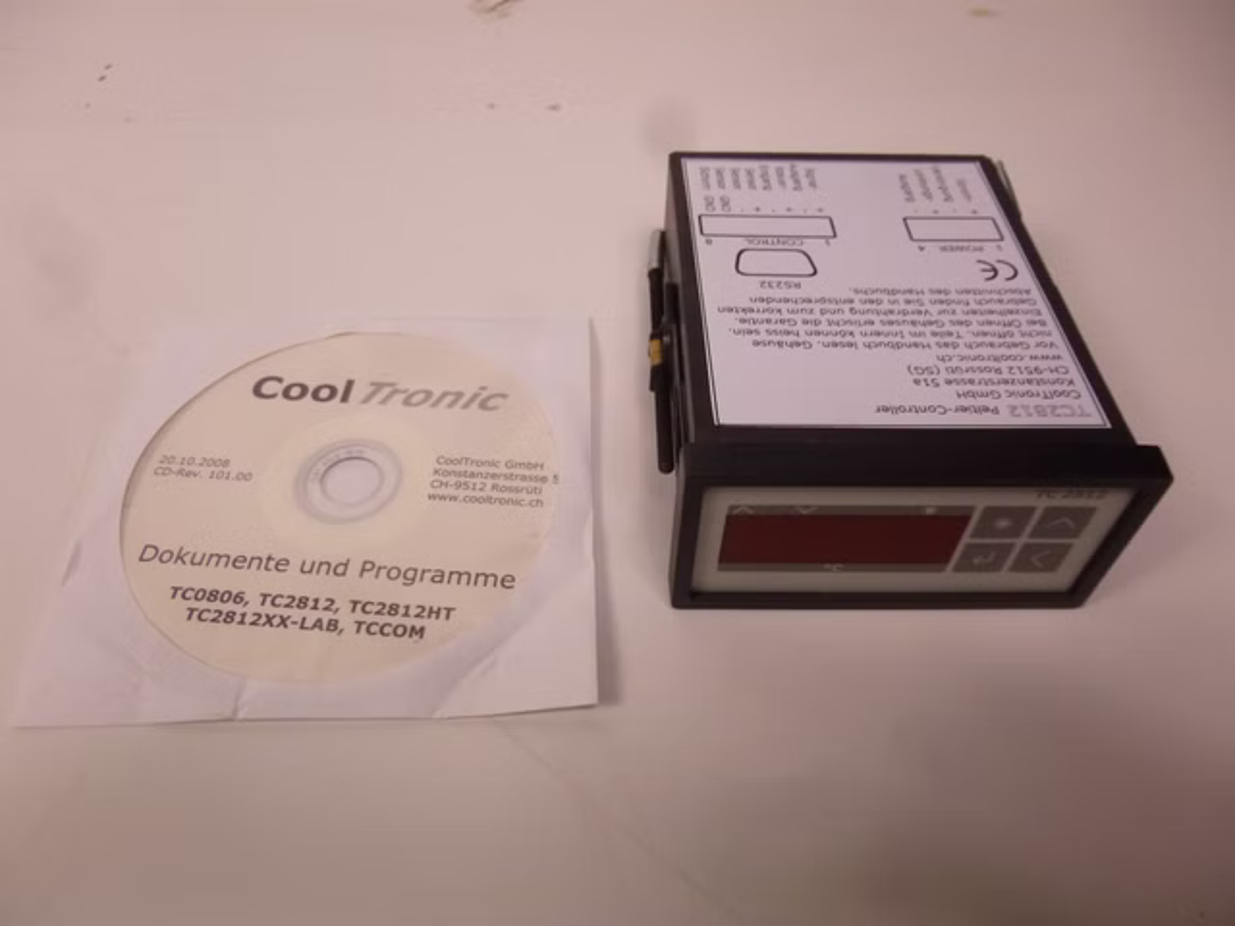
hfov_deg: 69.4
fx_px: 892
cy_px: 463
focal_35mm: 25
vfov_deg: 54.9
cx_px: 618
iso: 160
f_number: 3.1
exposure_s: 1/60
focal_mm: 4.5
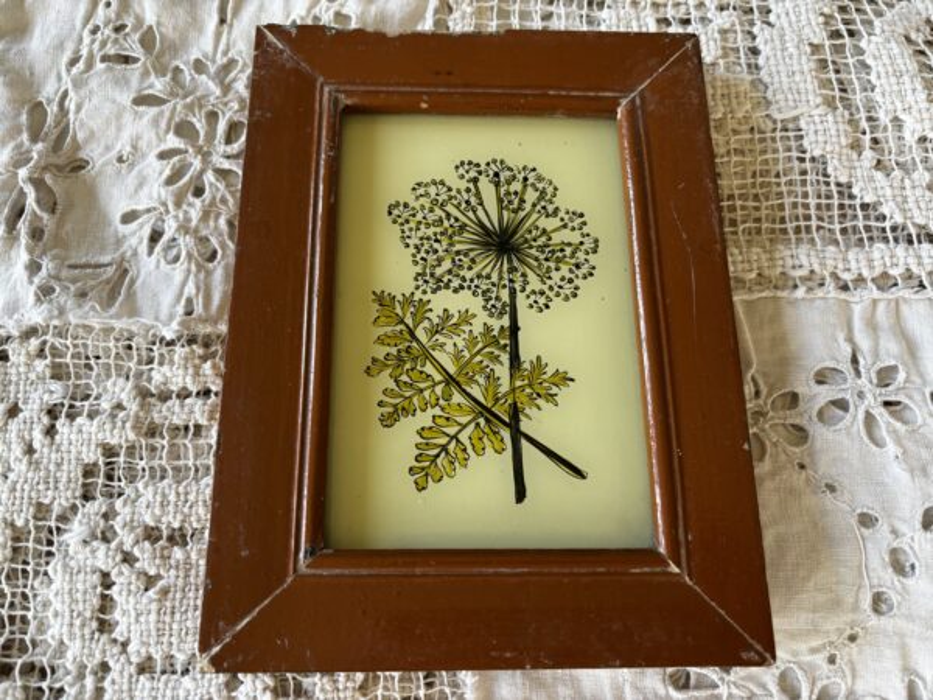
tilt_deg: -70.8
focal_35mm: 26
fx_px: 701
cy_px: 350
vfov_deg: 53.1
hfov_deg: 67.3
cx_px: 466
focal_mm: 5.96
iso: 100
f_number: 1.6
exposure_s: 1/121
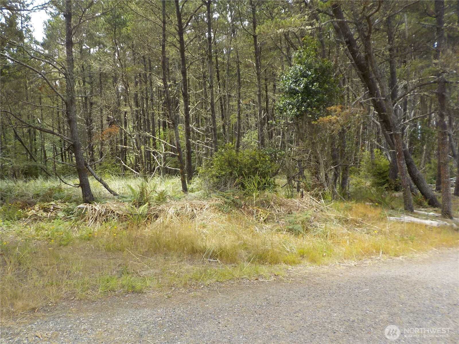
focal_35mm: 30
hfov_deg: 60.0
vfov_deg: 46.8
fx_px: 398
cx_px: 230
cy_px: 172
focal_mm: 4.1
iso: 125
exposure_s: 1/320
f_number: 3.3
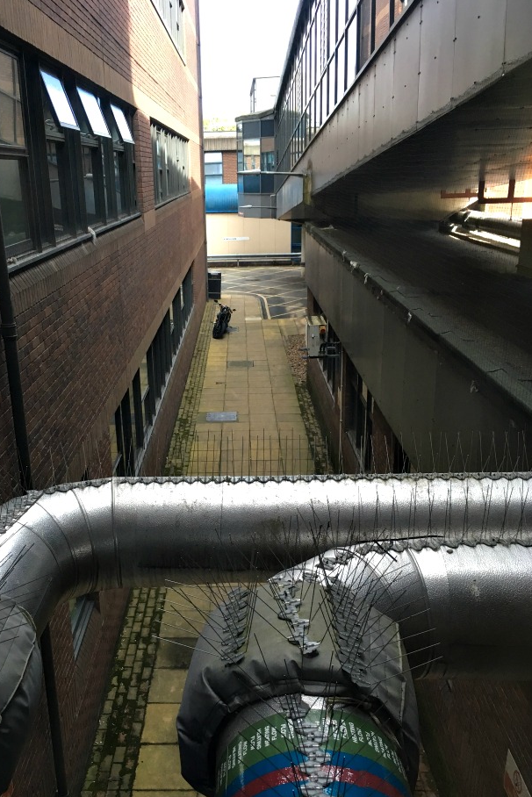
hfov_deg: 38.8
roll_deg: +1.3
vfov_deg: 55.6
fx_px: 753
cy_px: 448
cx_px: 213
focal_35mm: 34
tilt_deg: -19.8
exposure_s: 1/33
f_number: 2.2
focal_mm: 4.15
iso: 50
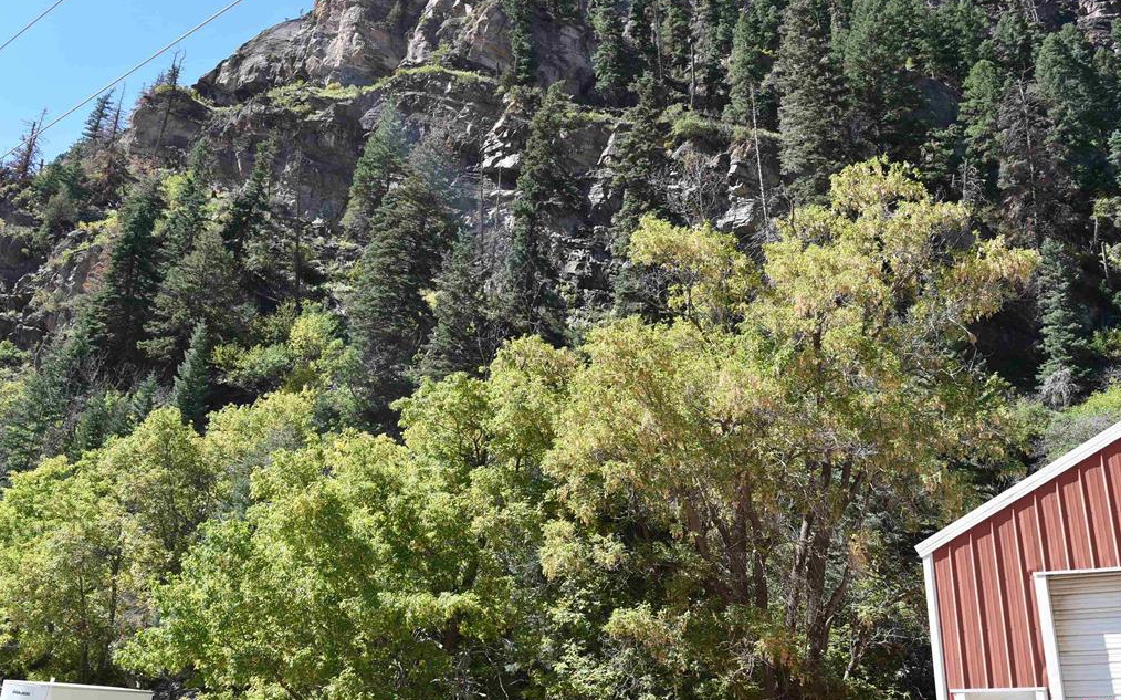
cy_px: 331
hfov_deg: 56.7
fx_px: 1038
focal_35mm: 34
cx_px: 558
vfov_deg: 37.2
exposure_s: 1/250
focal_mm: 22
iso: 200
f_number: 8
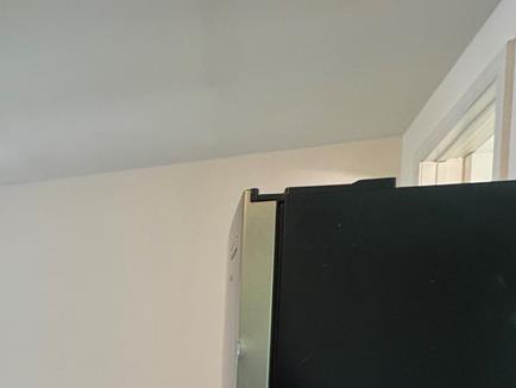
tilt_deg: -4.7
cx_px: 76
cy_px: 396
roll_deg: +0.5
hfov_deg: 50.6
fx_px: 492
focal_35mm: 33
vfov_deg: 37.8
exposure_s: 1/60
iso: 200
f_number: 2.2
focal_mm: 2.22
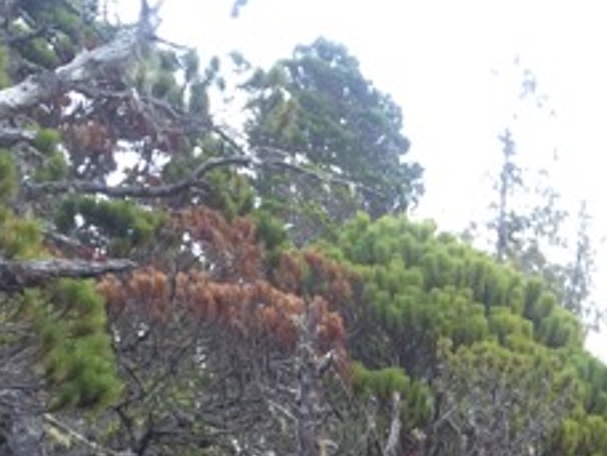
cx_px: 916
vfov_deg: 10.3
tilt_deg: +5.2
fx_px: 2280
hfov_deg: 14.2
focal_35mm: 130
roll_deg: -1.6
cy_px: 997
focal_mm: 4.15
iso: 50
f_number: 2.2
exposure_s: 1/120
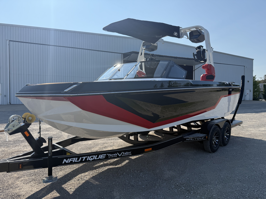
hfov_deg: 71.6
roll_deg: +0.1
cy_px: 100
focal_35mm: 24
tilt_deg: +0.0
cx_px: 133
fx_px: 184
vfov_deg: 56.8
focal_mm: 6.76
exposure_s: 1/5714
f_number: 1.78
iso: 100
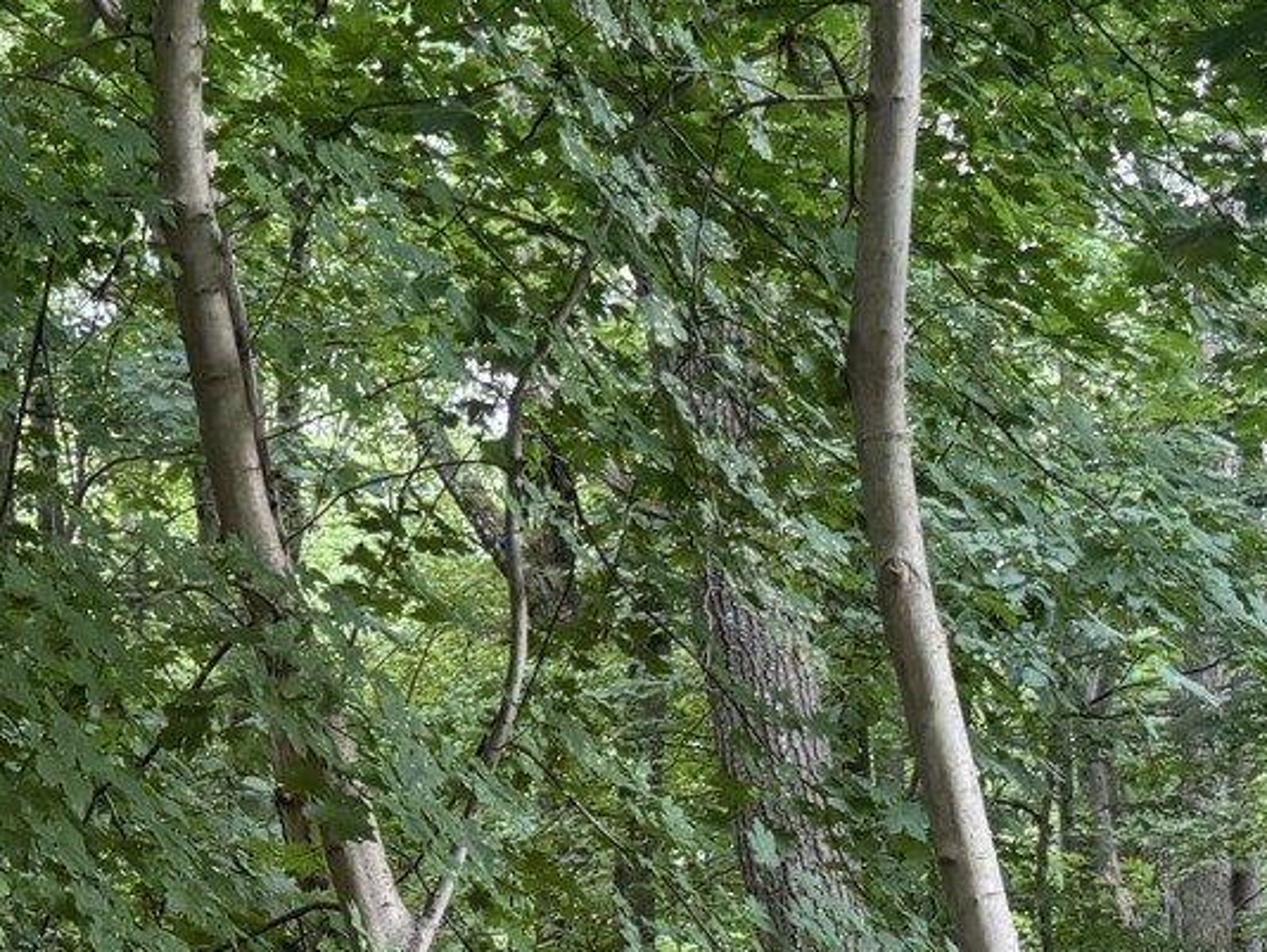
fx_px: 3369
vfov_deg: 15.9
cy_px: 807
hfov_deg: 21.2
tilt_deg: +2.3
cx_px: 356
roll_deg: +2.4
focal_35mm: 92
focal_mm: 6.76
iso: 200
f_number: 1.78
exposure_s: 1/101
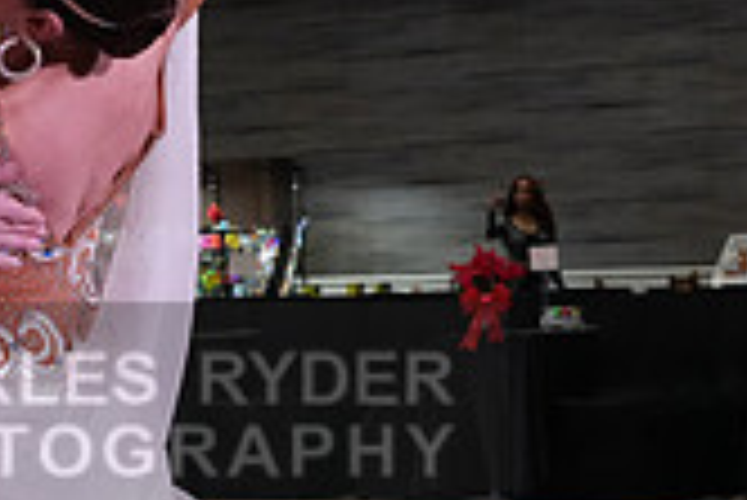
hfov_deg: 12.9
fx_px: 3261
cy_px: 421
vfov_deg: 8.7
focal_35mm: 157
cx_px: 18
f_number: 5.6
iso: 5000
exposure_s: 1/320
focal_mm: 45
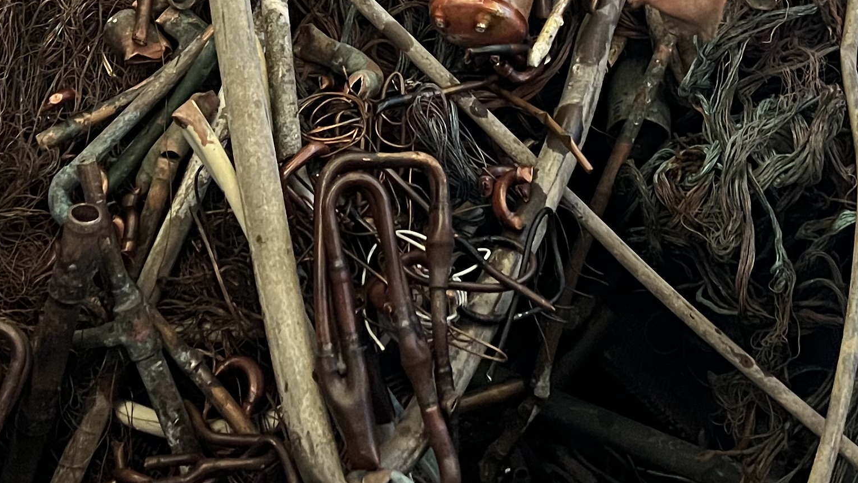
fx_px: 1706
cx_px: 499
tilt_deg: -48.1
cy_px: -278
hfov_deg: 28.2
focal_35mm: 75
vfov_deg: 14.8
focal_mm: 5.7
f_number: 1.5
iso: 640
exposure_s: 1/35
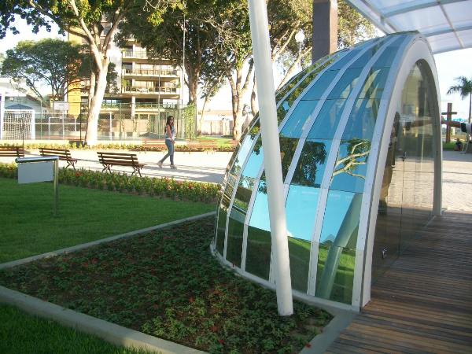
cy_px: 177
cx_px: 236
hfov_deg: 52.6
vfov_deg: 40.7
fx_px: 477
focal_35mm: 35
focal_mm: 6.3
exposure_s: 1/200
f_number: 3.1
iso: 80
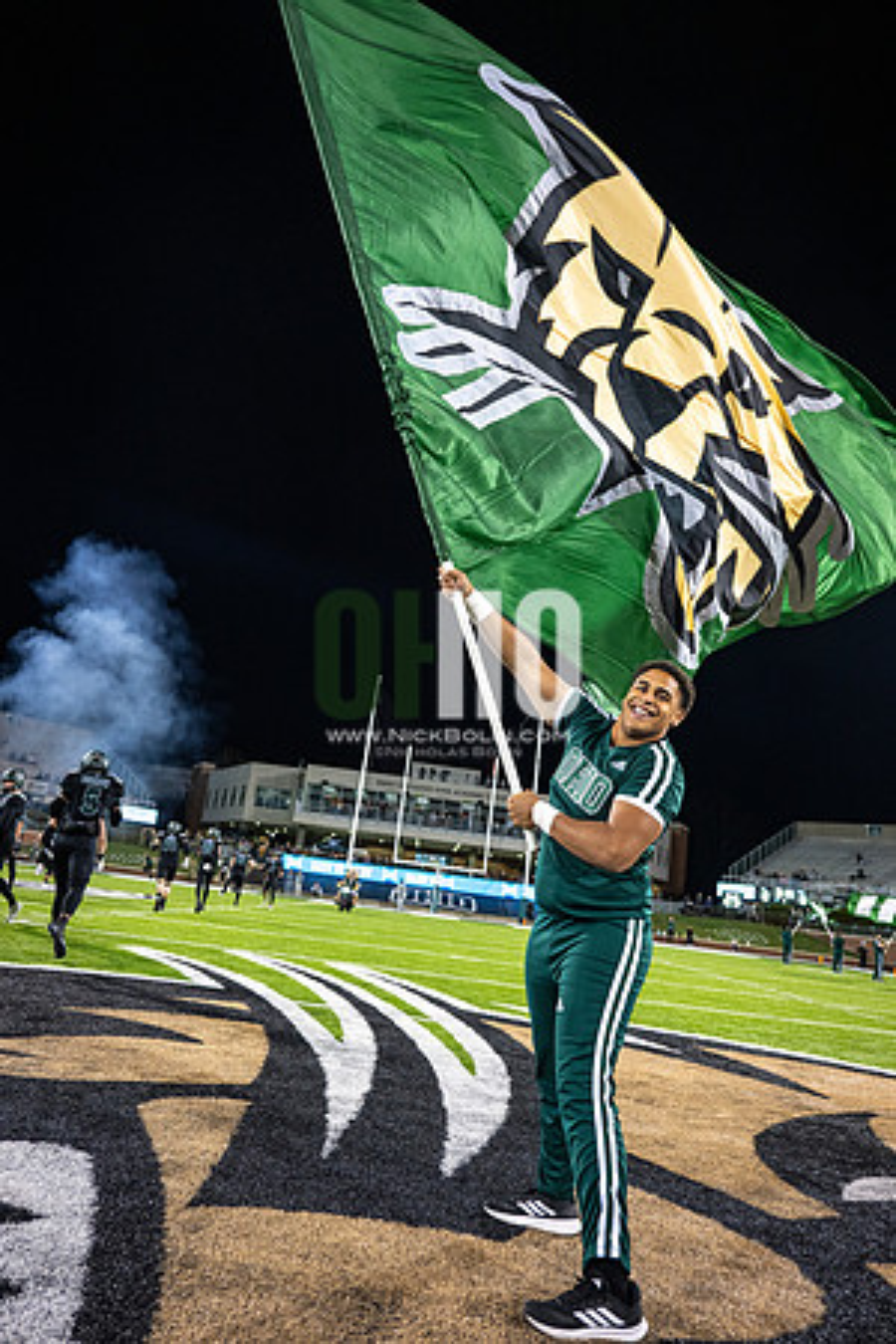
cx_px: 448
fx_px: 896
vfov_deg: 73.7
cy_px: 672
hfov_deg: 53.1
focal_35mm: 24
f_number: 3.2
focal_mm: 24
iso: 1250
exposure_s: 1/500
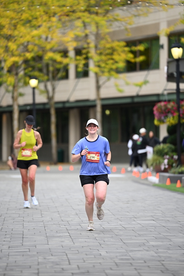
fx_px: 1532
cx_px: 92
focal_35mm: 200
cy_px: 138
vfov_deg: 10.3
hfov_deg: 6.9
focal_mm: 200
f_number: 2.8
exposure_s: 1/1600
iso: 640
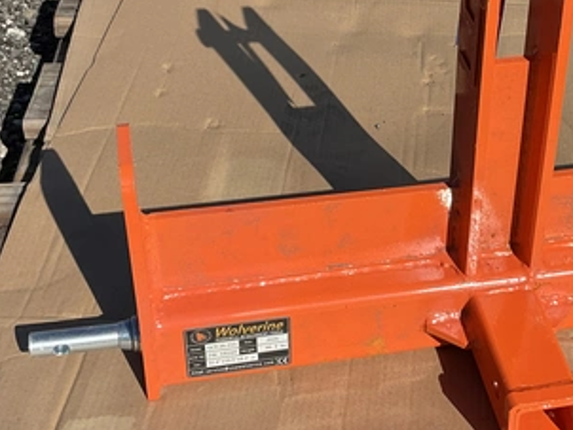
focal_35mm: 72
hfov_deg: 26.5
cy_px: 160
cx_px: 457
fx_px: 1193
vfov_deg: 20.4
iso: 25
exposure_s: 1/2227
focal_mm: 3
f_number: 1.8
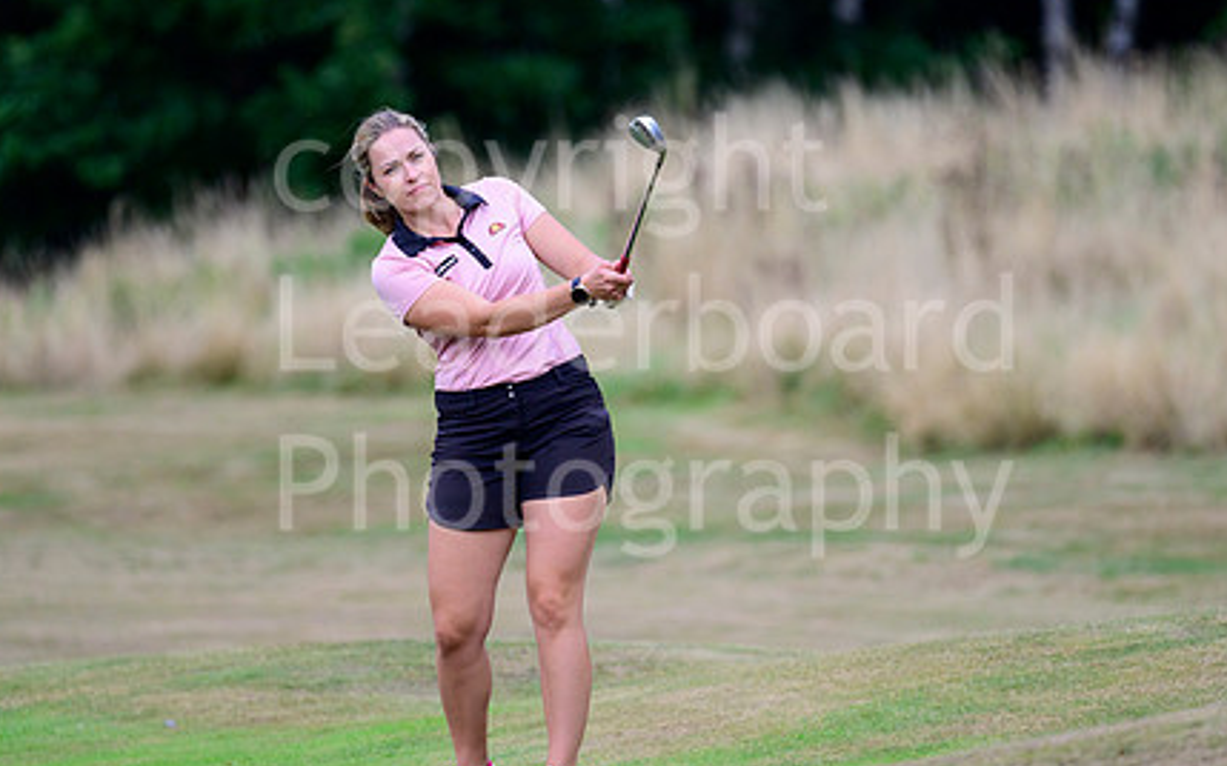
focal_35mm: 551
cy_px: 350
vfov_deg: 2.4
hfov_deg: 3.8
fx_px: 18423
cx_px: 649
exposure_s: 1/1600
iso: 1000
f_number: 5.6
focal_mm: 400
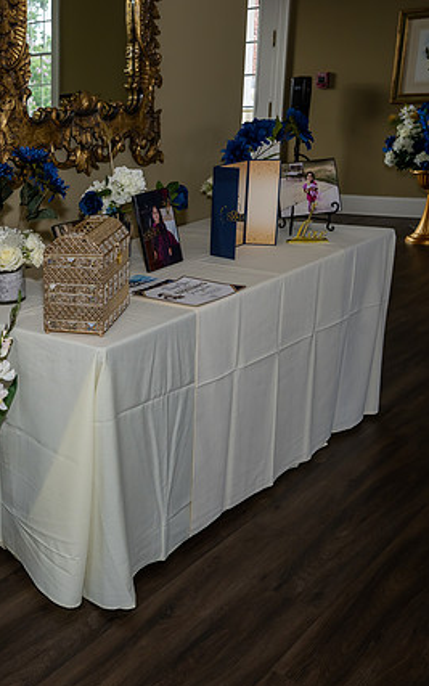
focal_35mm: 43
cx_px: -54
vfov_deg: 46.2
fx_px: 804
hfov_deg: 27.2
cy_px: 358
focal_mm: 26
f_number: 7.1
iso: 640
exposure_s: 1/250
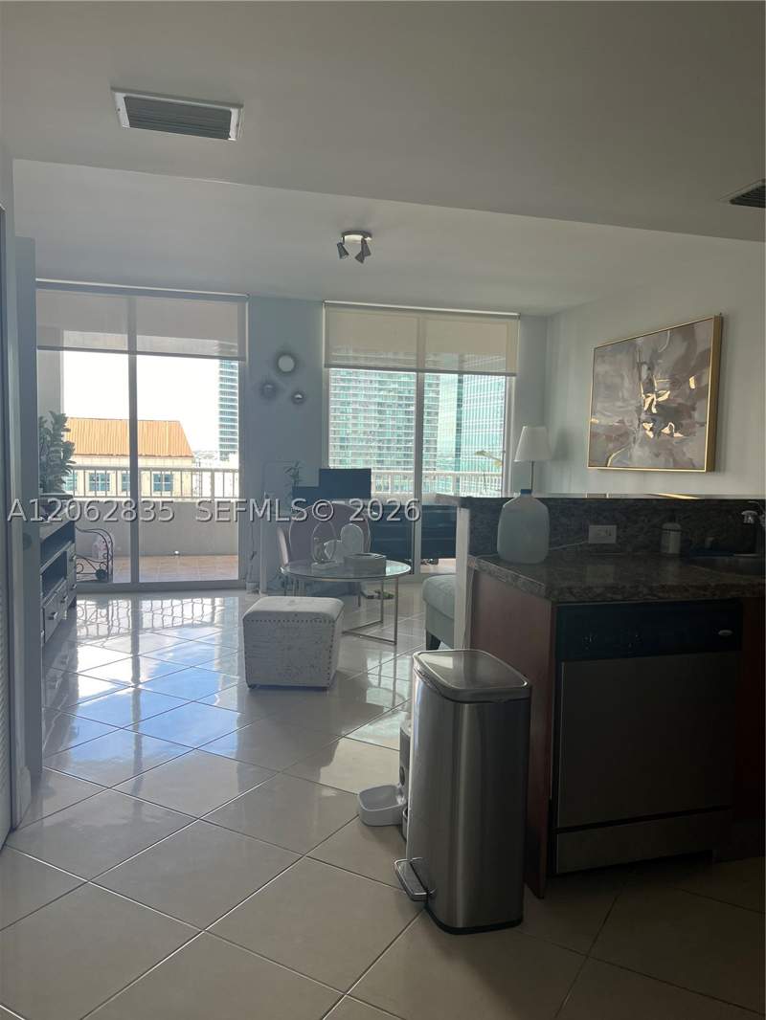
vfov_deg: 67.3
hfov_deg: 53.1
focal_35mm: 26
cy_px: 510
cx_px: 383
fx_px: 767
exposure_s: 1/121
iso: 50
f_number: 1.5
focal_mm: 5.7
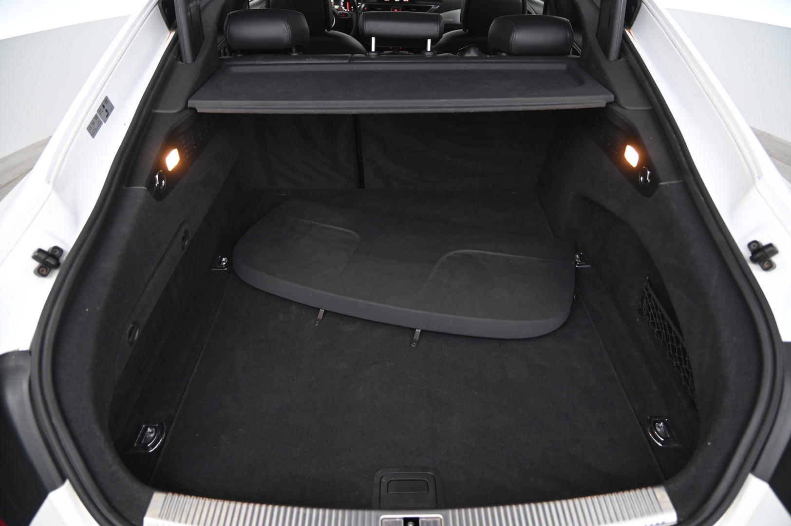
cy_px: 263
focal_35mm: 24
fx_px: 527
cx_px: 396
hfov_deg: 73.8
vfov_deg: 53.1
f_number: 4
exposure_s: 1/20
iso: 1000
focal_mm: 24
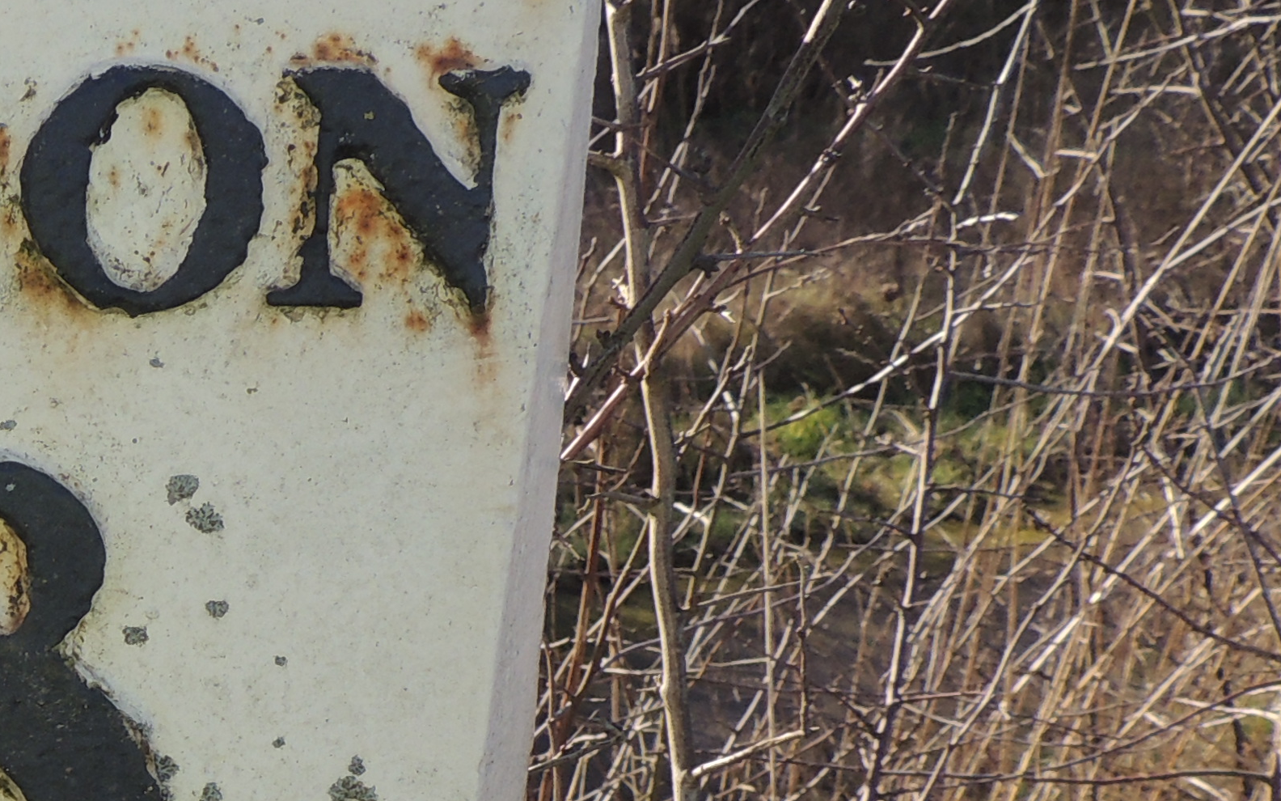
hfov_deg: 25.4
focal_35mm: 74
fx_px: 2583
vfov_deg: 17.4
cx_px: -209
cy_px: 724
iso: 100
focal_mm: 4.3
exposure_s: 1/500
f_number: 3
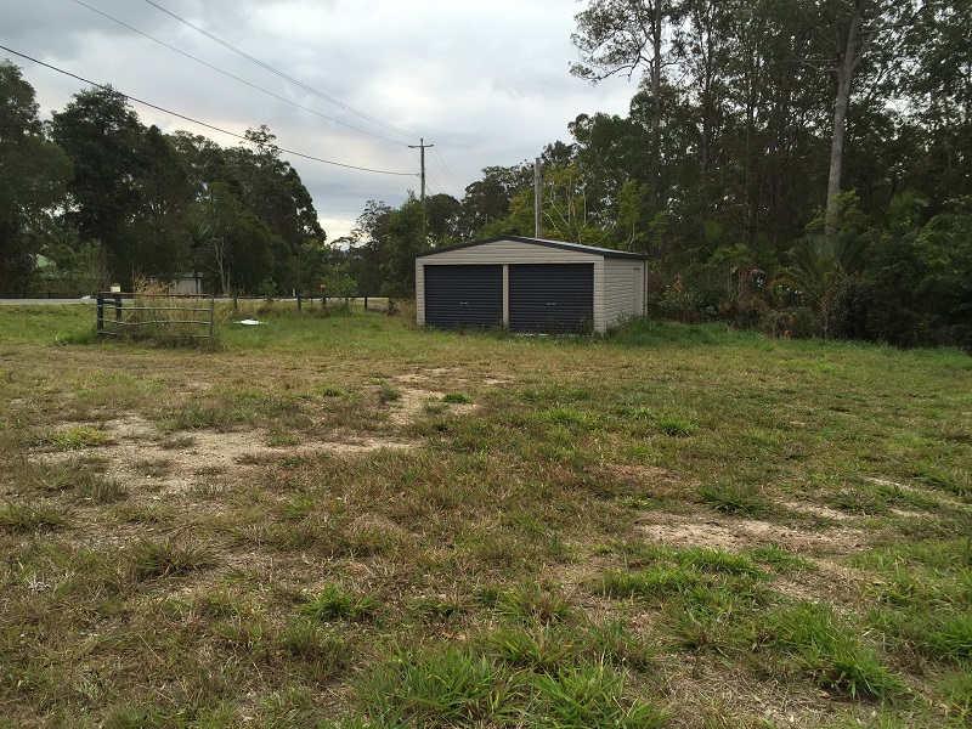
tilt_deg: -7.0
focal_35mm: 29
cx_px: 486
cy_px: 364
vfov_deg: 48.2
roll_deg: -0.9
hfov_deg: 61.7
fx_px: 814
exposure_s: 1/860
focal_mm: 4.15
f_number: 2.2
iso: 32
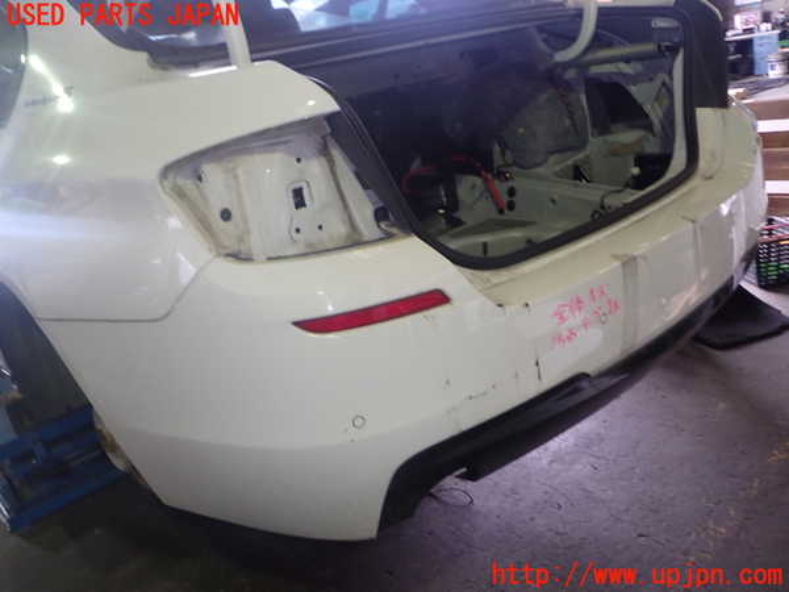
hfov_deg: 60.0
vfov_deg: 46.8
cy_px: 296
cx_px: 394
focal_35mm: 30
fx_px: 684
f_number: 2.3
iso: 200
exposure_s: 1/30
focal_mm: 5.4
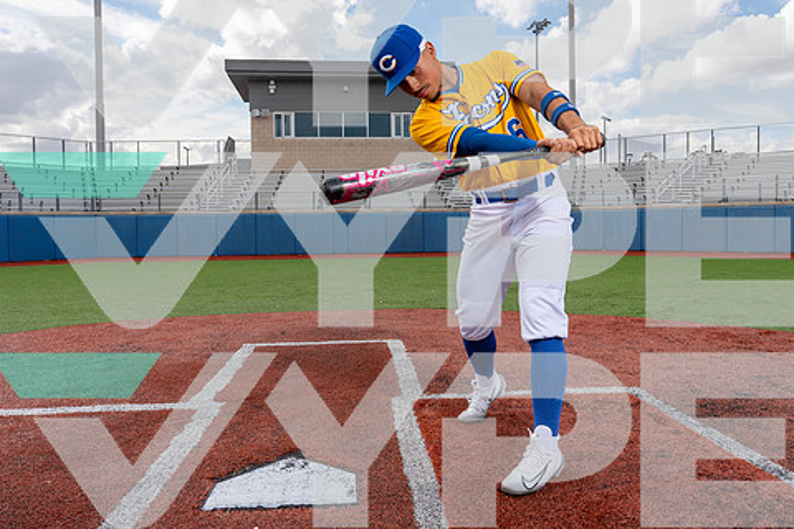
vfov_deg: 44.9
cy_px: 241
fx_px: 640
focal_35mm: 29
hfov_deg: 63.6
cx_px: 415
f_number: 8
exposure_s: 1/250
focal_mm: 24
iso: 100
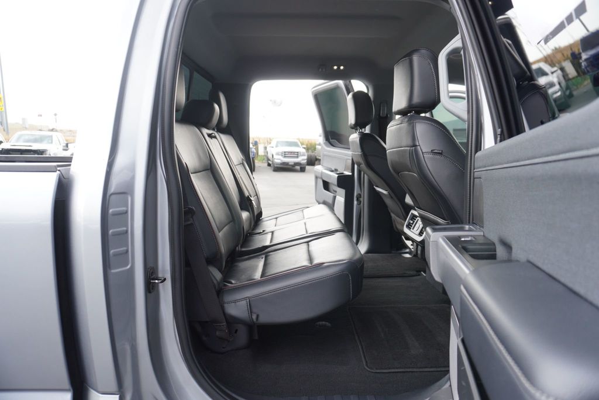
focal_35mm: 24
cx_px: 300
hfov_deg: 73.7
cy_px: 200
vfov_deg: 53.2
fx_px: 400
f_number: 4
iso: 100
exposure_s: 1/60
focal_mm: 16
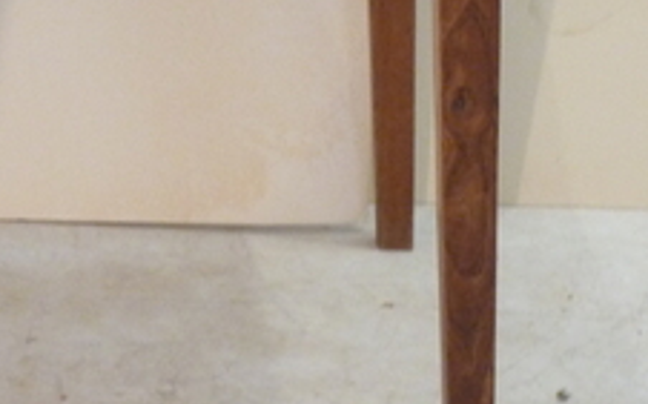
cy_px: -49
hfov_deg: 8.9
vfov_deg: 5.6
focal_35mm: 234
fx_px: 4130
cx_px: -80
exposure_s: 1/8
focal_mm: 13.7
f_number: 4.2
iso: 400
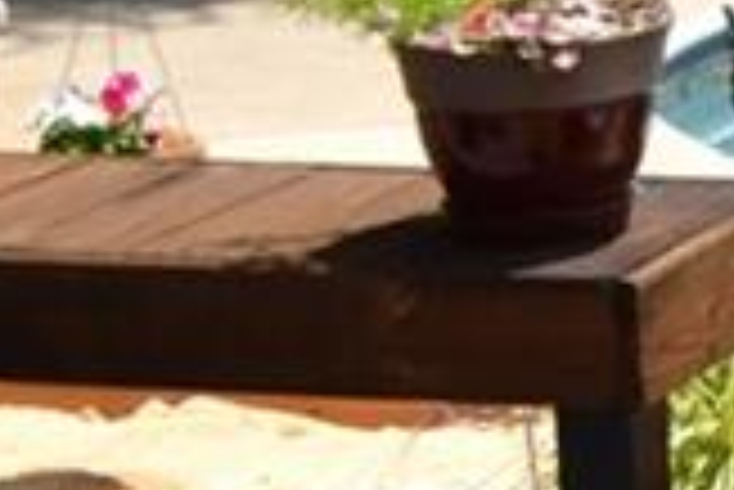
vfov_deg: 6.5
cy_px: -373
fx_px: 4224
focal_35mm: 207
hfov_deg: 8.5
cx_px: 2107
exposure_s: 1/200
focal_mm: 22
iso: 100
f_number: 8
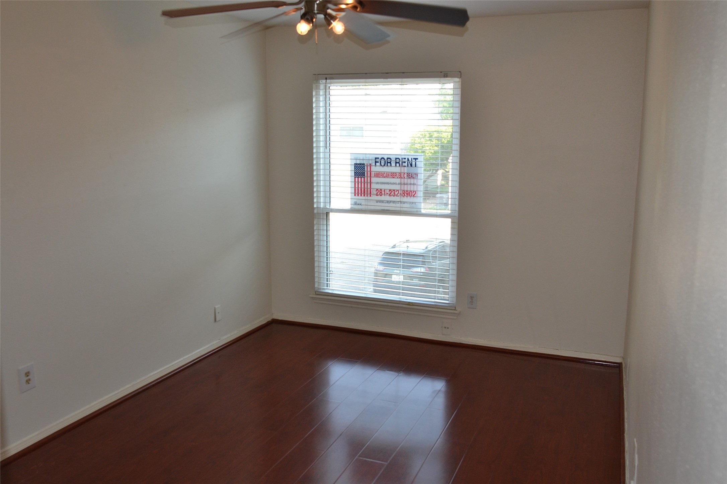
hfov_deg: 61.9
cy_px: 242
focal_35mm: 30
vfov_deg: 43.6
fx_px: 606
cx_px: 364
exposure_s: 1/80
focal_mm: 20
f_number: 4
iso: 400
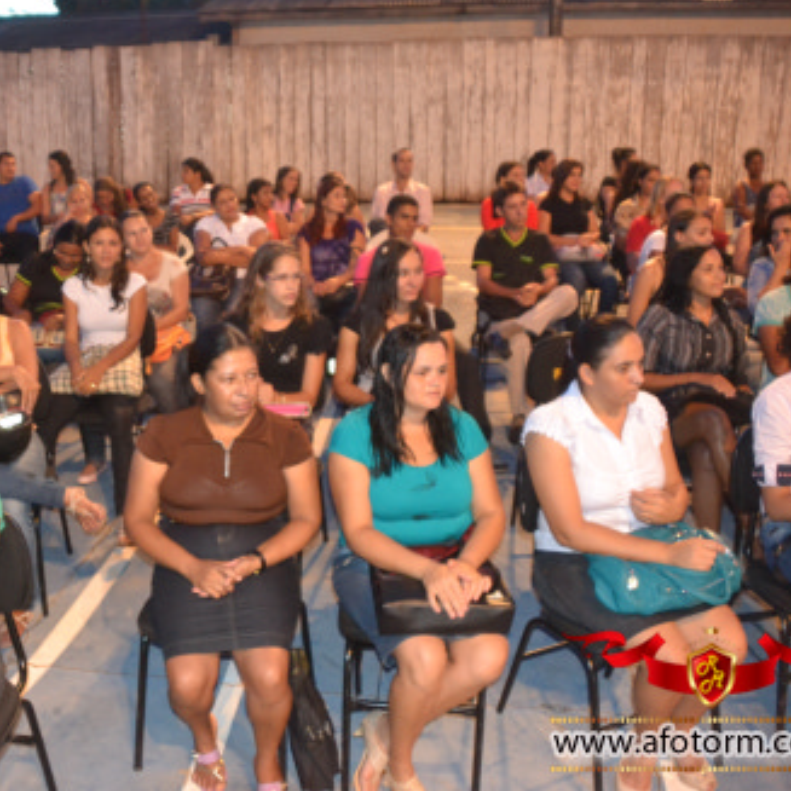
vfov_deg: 42.8
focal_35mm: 39
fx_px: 1008
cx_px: 290
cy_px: 391
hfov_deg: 42.5
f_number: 3.5
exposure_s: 1/15
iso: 3200
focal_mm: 20
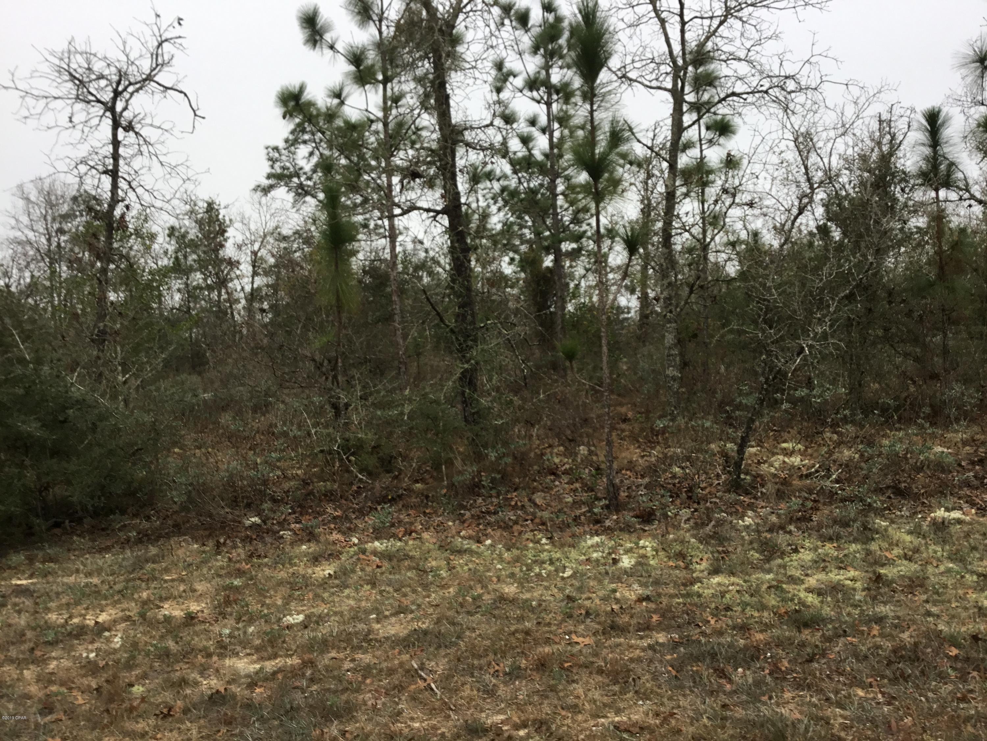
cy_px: 370
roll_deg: -1.3
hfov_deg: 58.4
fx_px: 884
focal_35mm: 31
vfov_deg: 45.4
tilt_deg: -2.5
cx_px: 494
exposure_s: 1/223
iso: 25
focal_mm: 3.3
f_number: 2.4
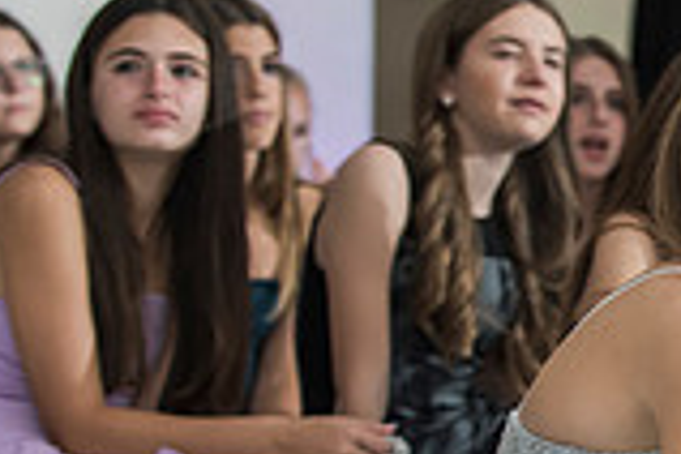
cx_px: 1041
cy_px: 413
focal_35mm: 256
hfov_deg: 7.9
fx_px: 4842
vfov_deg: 5.4
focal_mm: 70
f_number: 4
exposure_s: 1/100
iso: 1000
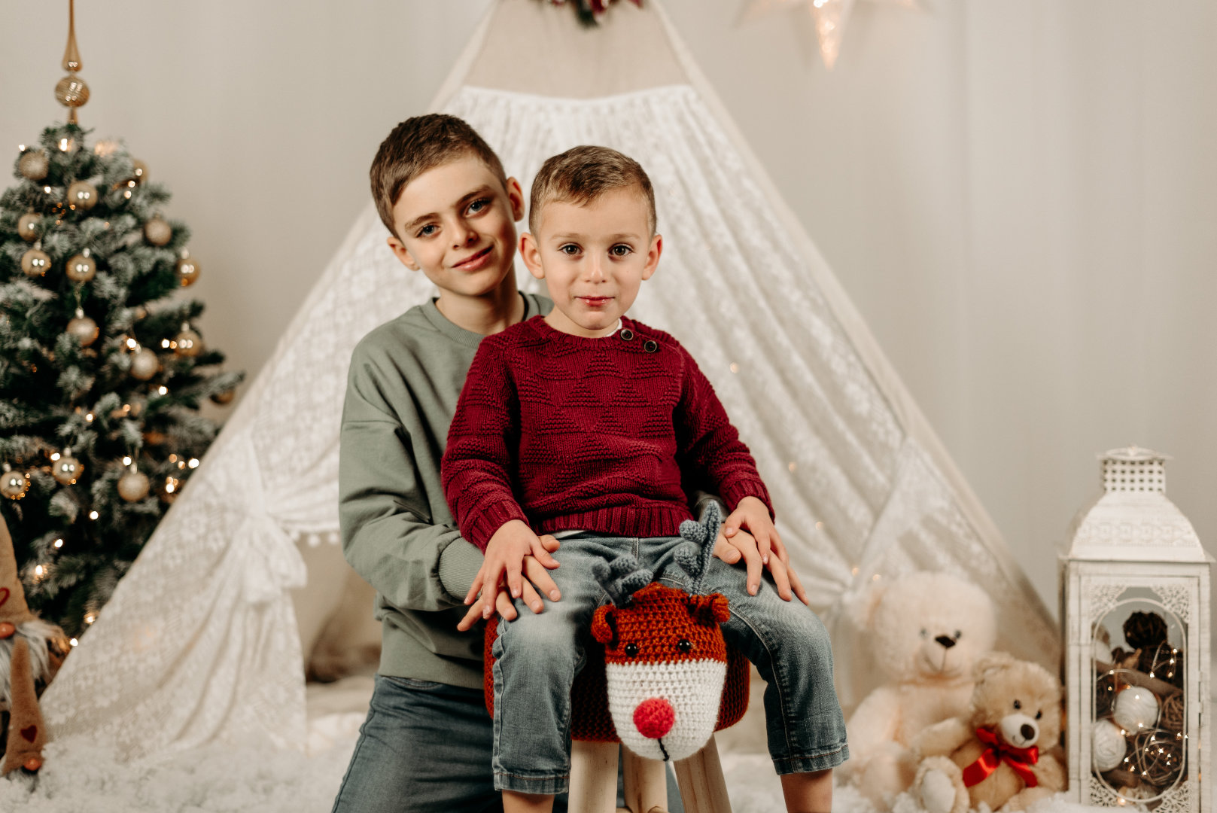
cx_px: 608
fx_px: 1691
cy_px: 406
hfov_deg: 39.6
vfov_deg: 27.0
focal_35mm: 50
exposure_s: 1/160
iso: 250
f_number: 1.8
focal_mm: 50
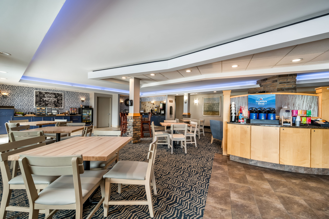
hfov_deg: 104.3
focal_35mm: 14
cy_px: 110
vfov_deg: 81.1
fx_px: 128
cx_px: 164
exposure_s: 1/13
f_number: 8
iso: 400
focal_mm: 14
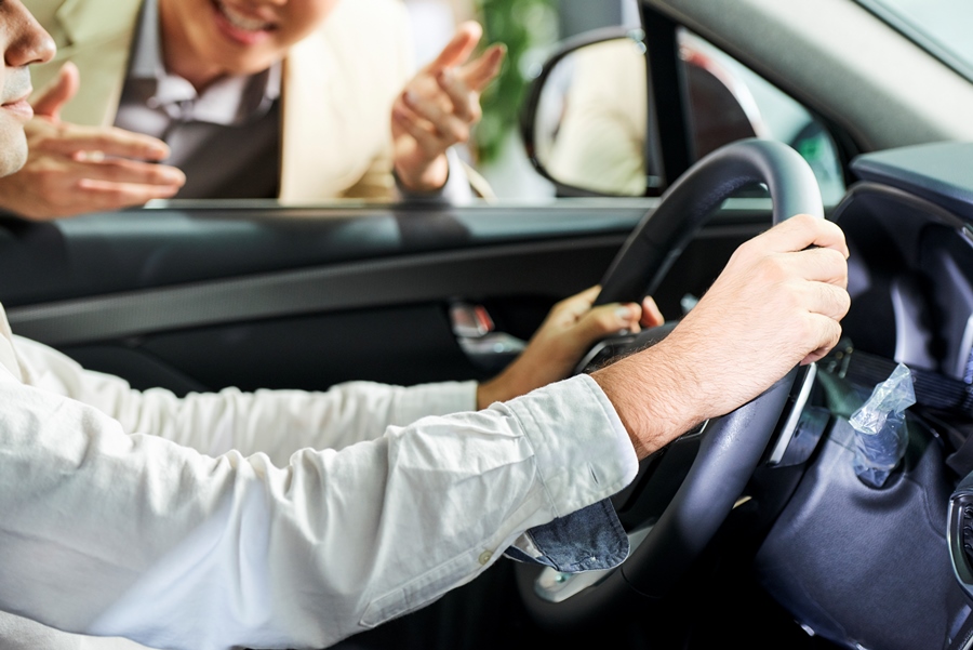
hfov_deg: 20.8
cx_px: 486
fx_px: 2650
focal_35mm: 98
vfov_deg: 14.0
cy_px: 325
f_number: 4
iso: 500
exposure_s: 1/100
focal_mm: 98
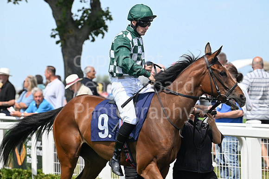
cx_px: 134
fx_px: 1383
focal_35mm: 185
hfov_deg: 11.1
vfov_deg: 7.4
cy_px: 90
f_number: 5.6
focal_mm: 185
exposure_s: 1/2000
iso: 400
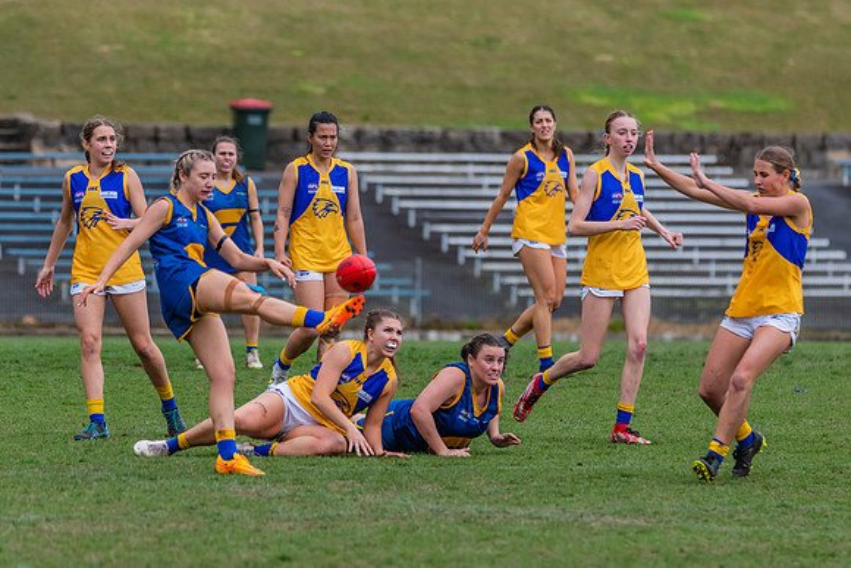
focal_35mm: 435
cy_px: 276
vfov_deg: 3.2
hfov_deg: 4.7
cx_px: 413
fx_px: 10281
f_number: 6
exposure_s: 1/1600
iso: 1000
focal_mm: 350
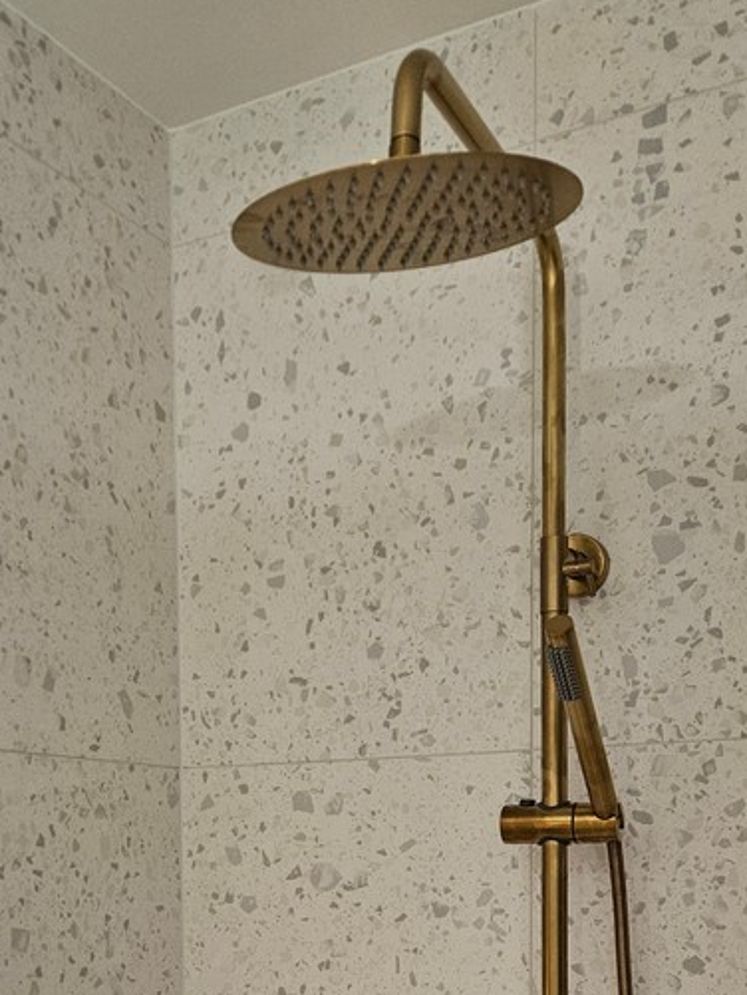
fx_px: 1352
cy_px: 908
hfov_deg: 30.8
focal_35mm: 47
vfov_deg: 37.6
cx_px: 288
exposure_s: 1/142
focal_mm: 5.4
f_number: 1.8
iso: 320
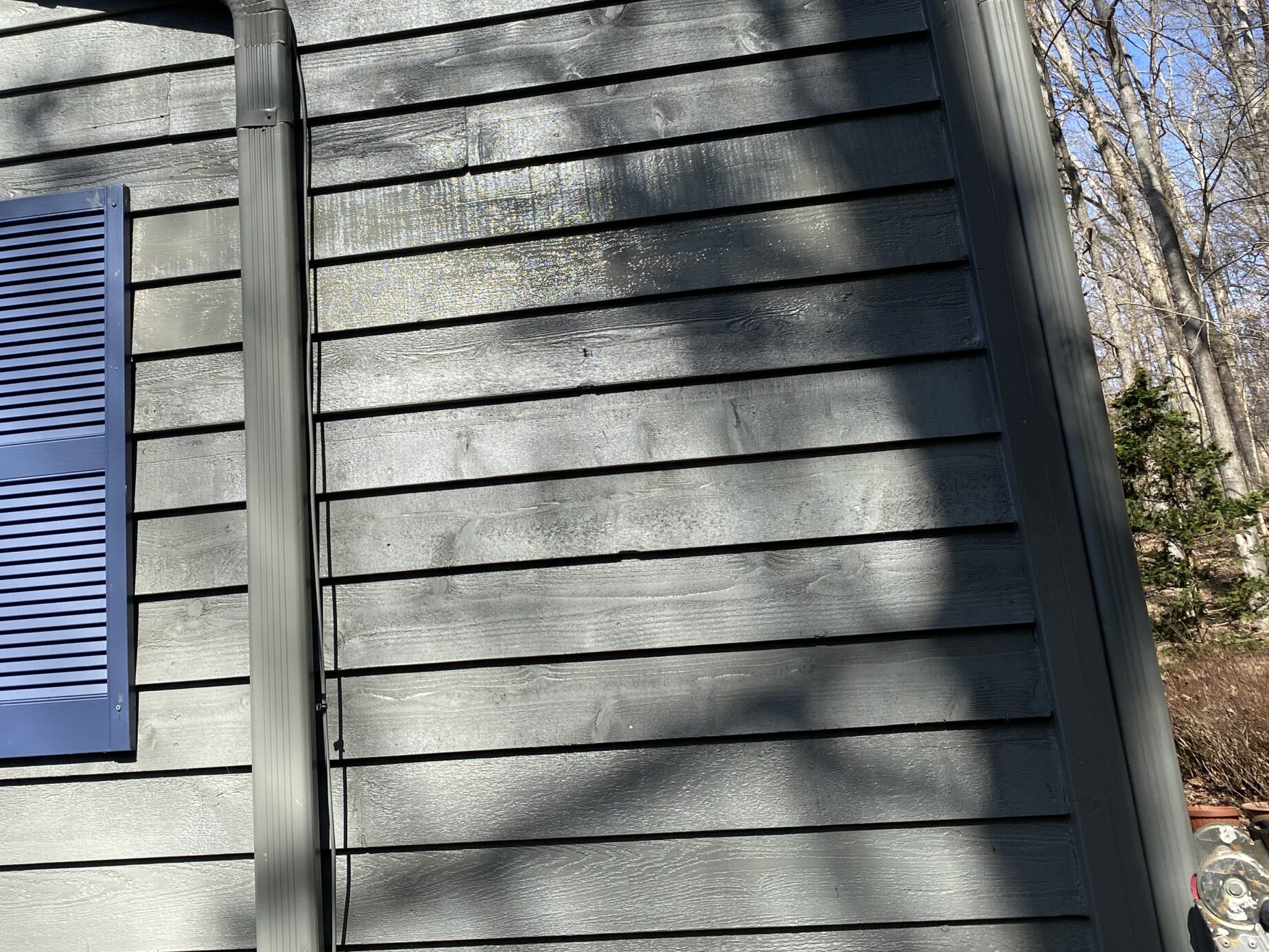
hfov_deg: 50.3
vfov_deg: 39.1
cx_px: 412
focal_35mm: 36
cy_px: 301
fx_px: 1320
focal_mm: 4.25
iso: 32
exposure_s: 1/1484
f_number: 1.8
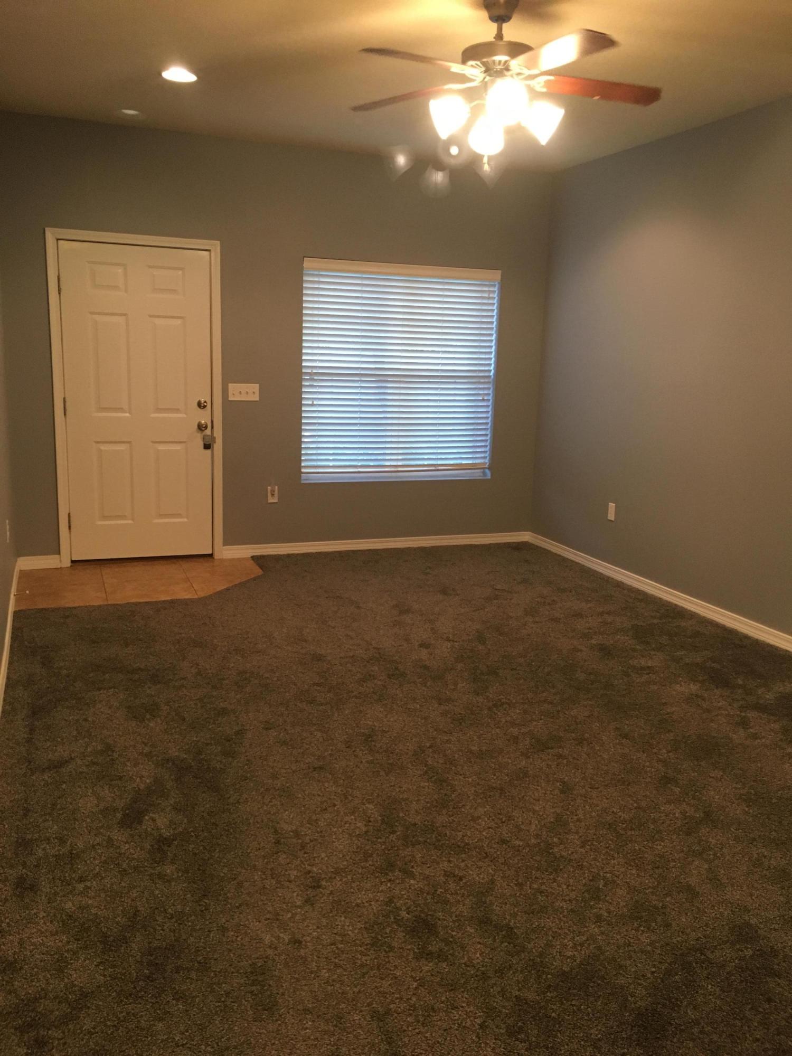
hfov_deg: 48.2
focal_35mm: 29
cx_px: 396
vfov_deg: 61.7
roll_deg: -2.1
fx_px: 885
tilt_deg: -11.5
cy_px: 528
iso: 160
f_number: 2.2
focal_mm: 4.15
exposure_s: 1/30
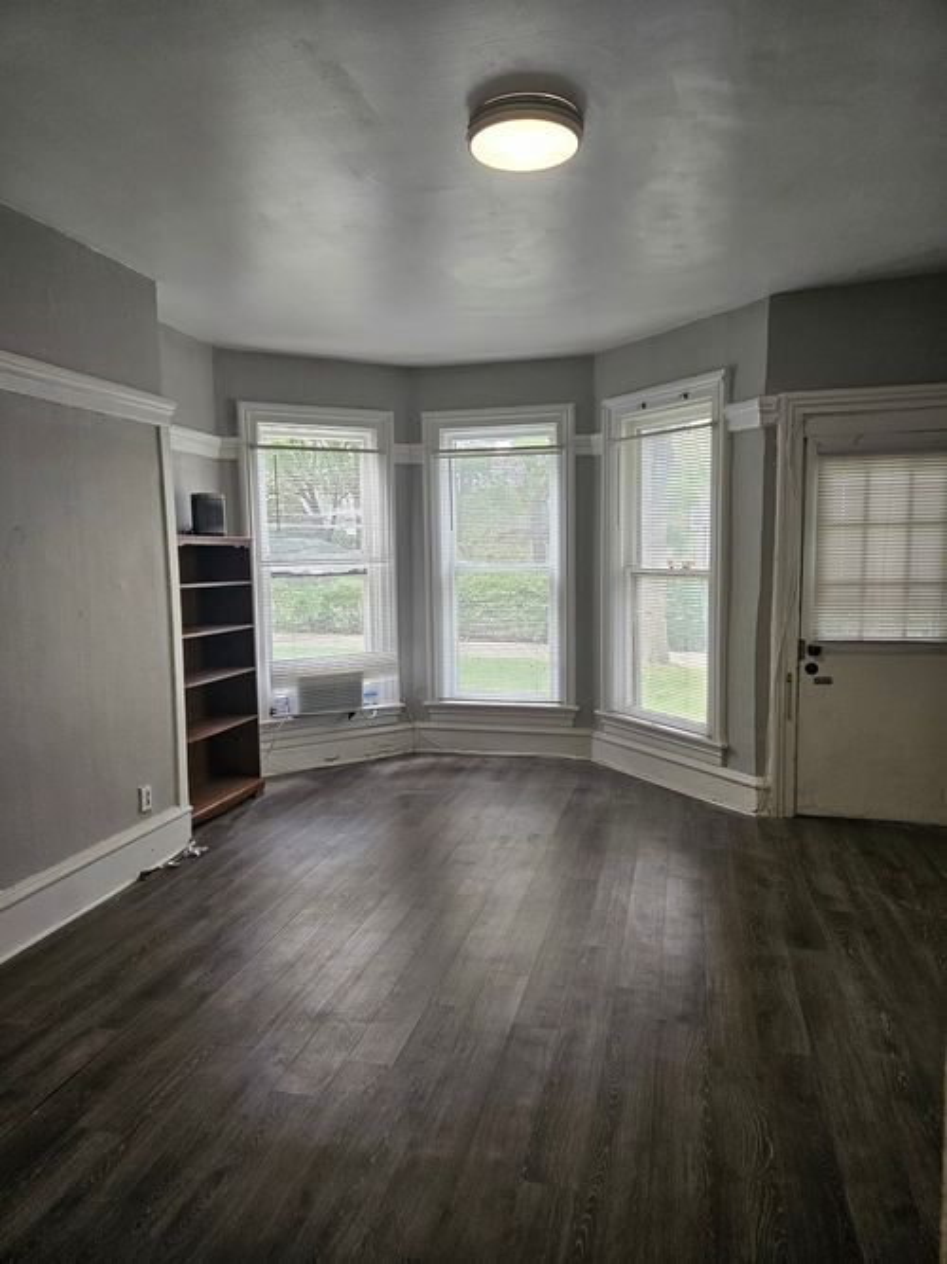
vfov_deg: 73.9
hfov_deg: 58.9
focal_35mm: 23
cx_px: 474
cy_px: 632
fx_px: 839
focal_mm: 5.4
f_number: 1.8
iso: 200
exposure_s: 1/180
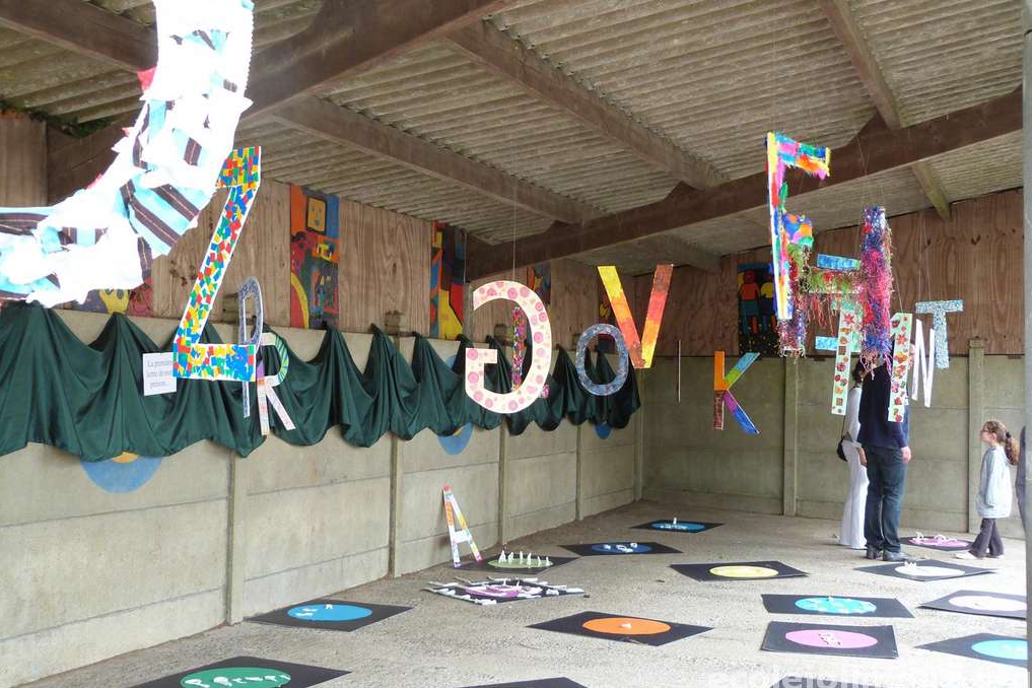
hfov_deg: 44.5
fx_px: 1261
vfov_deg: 30.5
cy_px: 308
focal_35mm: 44
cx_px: 519
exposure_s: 1/60
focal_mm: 7.4
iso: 200
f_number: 3.2
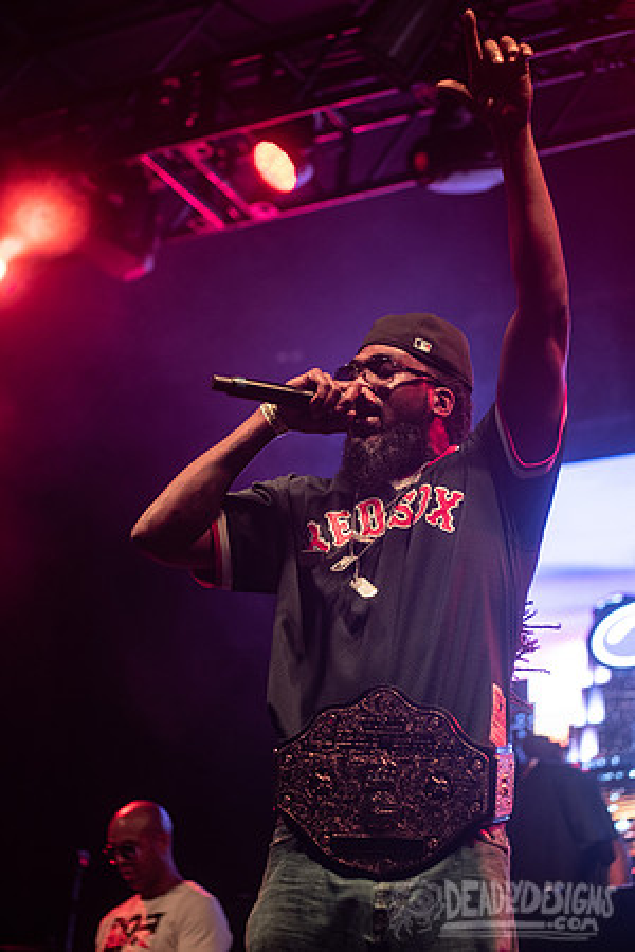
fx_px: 2117
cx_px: 318
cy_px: 476
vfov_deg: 25.4
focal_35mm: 80
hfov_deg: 17.1
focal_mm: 80
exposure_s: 1/200
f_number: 3.5
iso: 1250
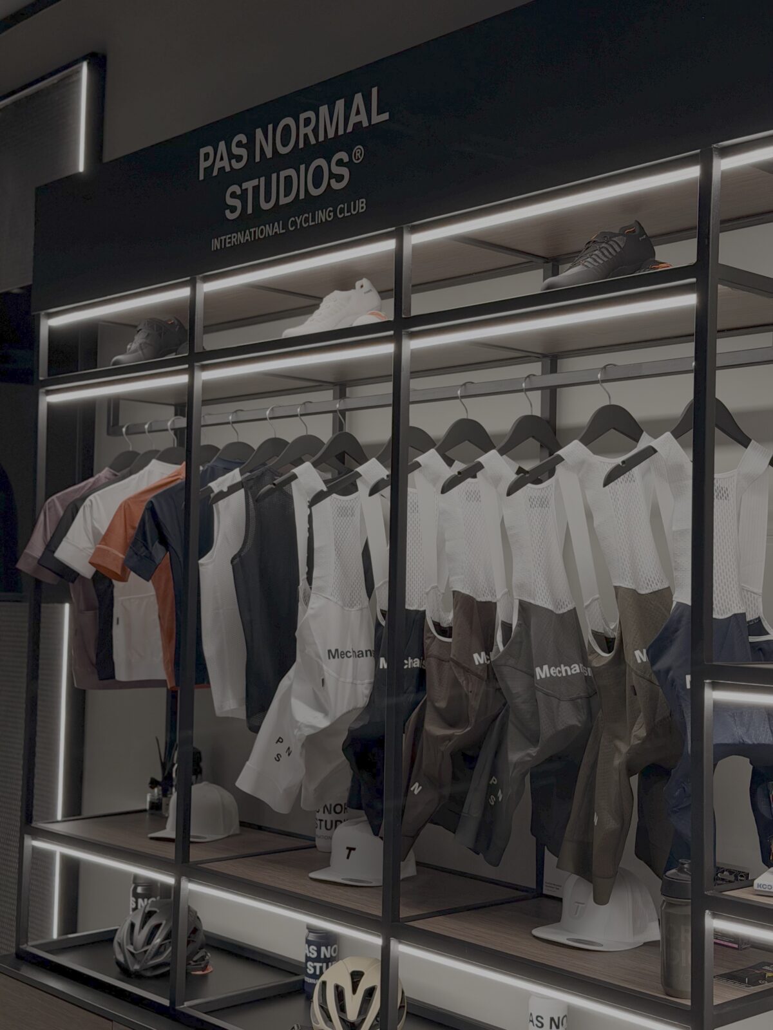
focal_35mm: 48
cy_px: 515
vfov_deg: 39.7
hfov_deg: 30.3
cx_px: 386
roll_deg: -0.9
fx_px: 1429
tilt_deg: +2.7
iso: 160
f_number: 1.78
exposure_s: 1/122
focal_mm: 6.76
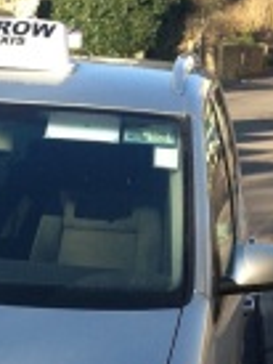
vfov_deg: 15.6
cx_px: -127
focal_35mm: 123
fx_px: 1291
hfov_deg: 11.6
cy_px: 404
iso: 80
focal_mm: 4.13
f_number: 2.4
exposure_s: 1/547
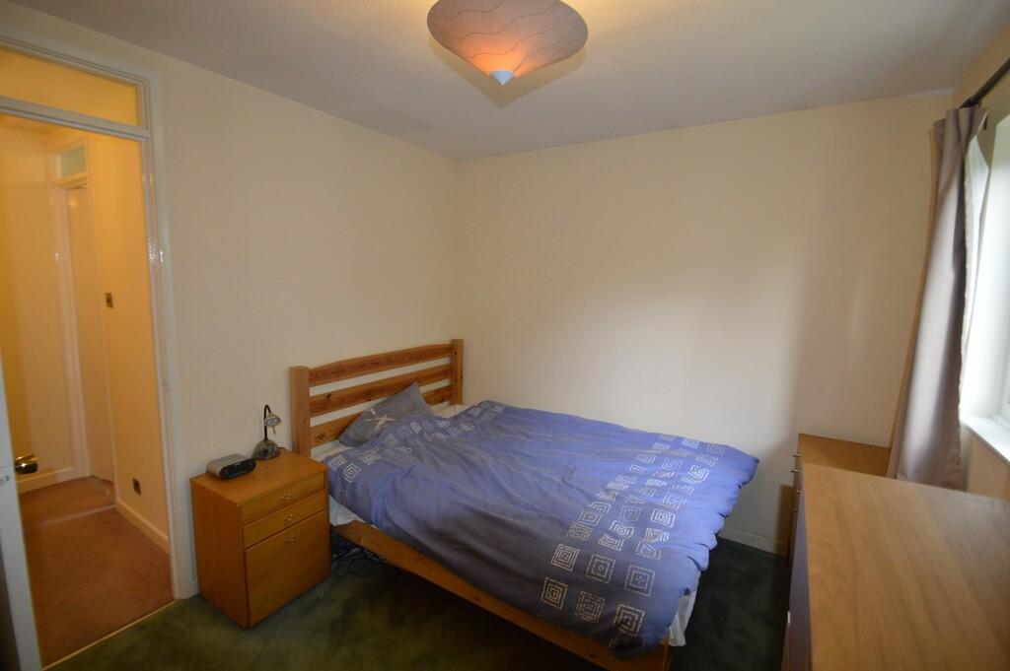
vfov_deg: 77.2
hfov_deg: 100.4
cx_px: 505
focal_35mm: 15
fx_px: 420
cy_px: 336
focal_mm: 10
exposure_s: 1/60
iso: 720
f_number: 3.5
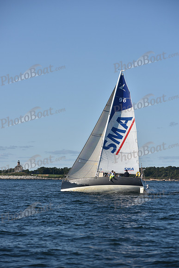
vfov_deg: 19.5
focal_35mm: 105
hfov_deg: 13.0
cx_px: 90
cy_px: 134
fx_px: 783
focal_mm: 105
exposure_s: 1/1600
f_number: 4.5
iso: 250
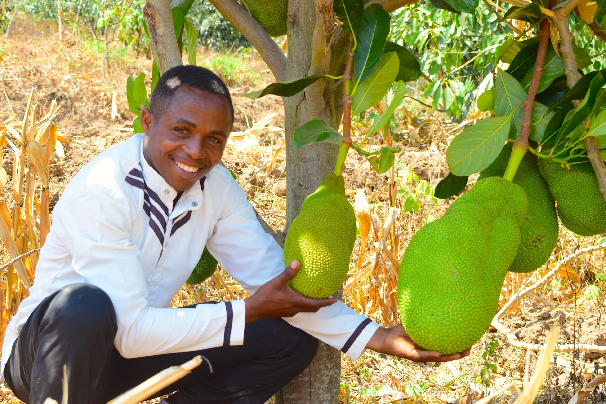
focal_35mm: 72
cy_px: 202
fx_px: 1212
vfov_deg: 18.9
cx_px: 303
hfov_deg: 28.1
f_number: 8
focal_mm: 48
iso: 200
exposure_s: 1/100
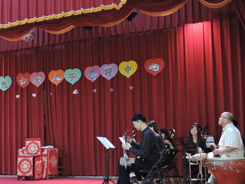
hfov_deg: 34.8
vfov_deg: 26.8
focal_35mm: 54
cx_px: 62
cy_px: 126
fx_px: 382
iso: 400
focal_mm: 7.5
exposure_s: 1/15
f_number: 2.5
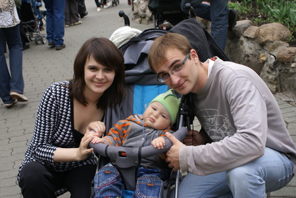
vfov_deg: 25.8
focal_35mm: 52
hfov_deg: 37.8
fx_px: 432
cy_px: 99
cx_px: 148
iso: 160
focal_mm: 35
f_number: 5.6
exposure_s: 1/125
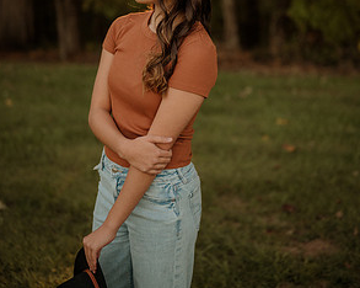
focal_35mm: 72
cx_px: 180
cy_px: 66
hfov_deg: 26.4
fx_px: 767
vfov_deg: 21.0
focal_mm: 50
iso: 250
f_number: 2
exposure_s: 1/640
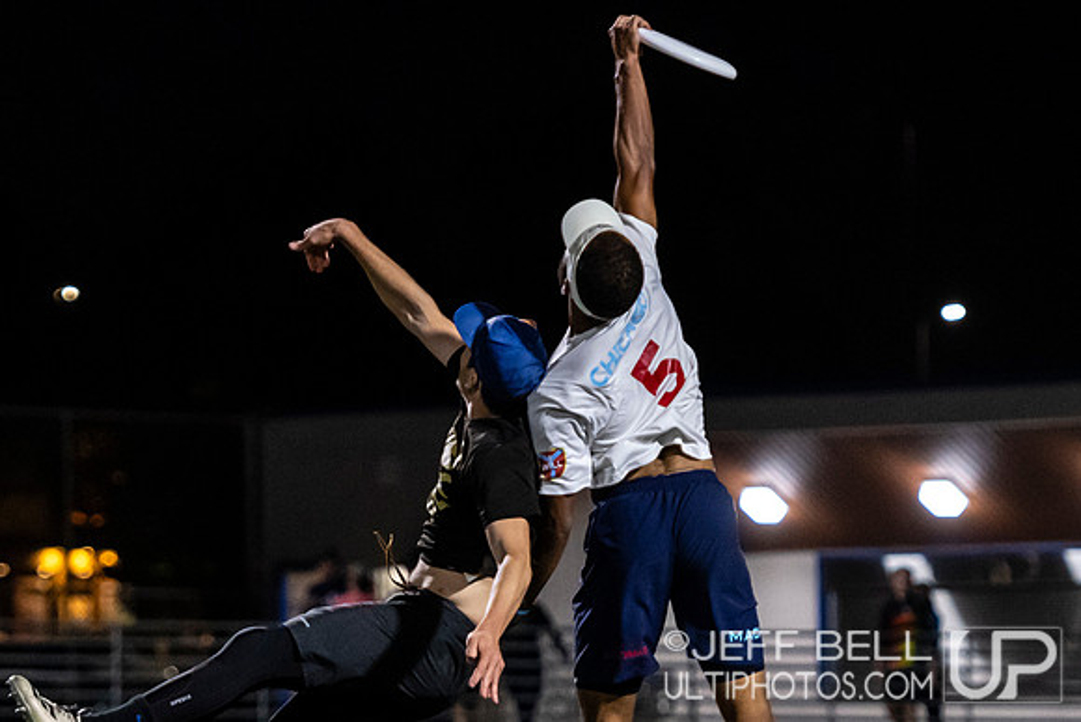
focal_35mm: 332
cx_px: 536
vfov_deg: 4.1
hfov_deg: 6.2
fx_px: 9964
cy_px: 427
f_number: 2.8
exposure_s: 1/1000
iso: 5000
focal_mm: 130
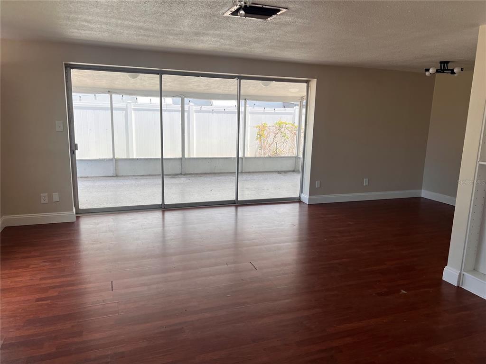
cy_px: 182
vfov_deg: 53.1
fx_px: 365
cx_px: 243
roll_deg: +0.7
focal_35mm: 26
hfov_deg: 67.3
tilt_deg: -7.4
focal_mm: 5.7
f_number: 1.5
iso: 50
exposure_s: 1/404
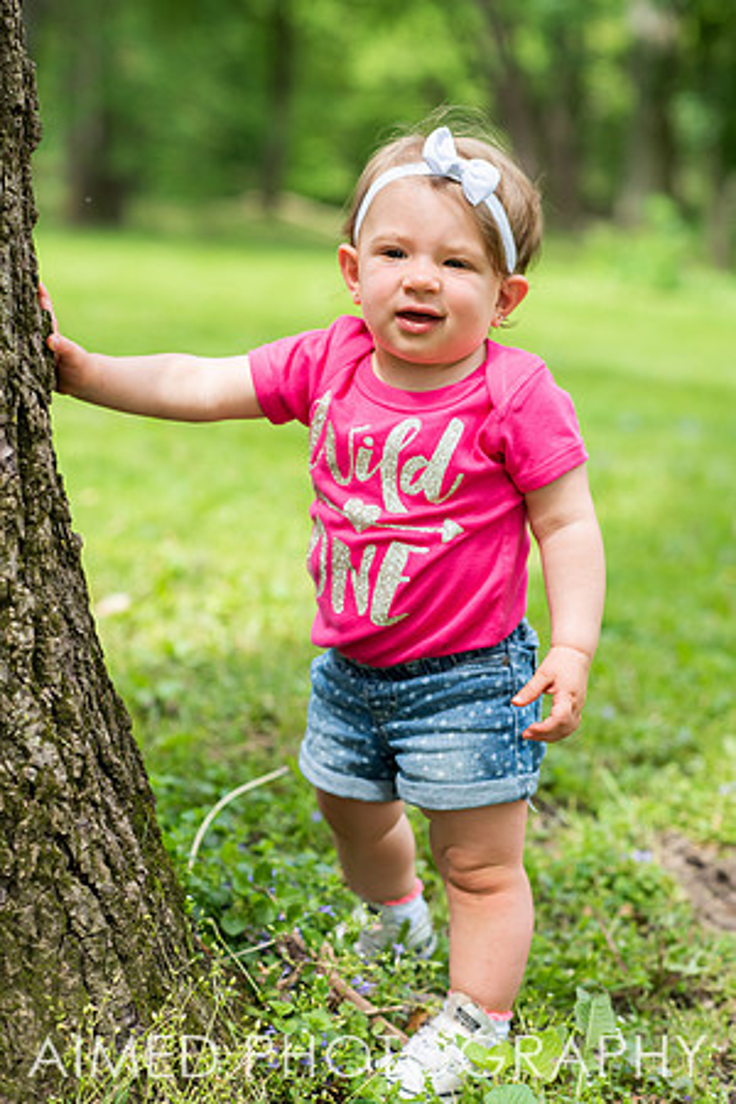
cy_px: 552
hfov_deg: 16.1
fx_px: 2606
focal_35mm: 85
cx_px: 368
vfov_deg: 23.9
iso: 320
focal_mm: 85
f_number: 3.5
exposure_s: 1/1000
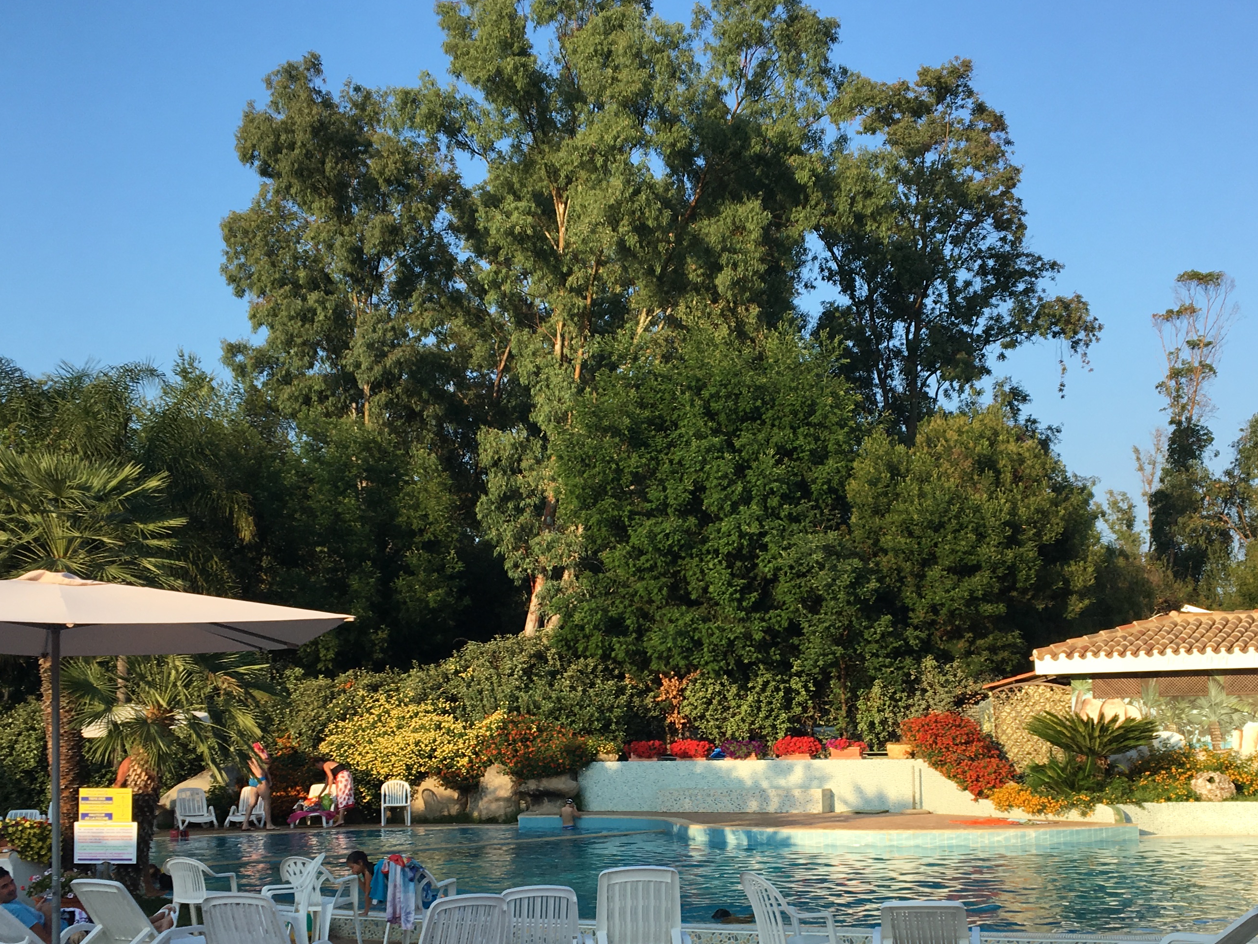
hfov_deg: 42.0
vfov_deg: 31.9
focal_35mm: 45
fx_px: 1636
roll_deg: -0.3
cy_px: 635
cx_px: 695
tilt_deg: +2.9
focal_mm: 4.15
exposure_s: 1/827
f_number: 2.2
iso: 25
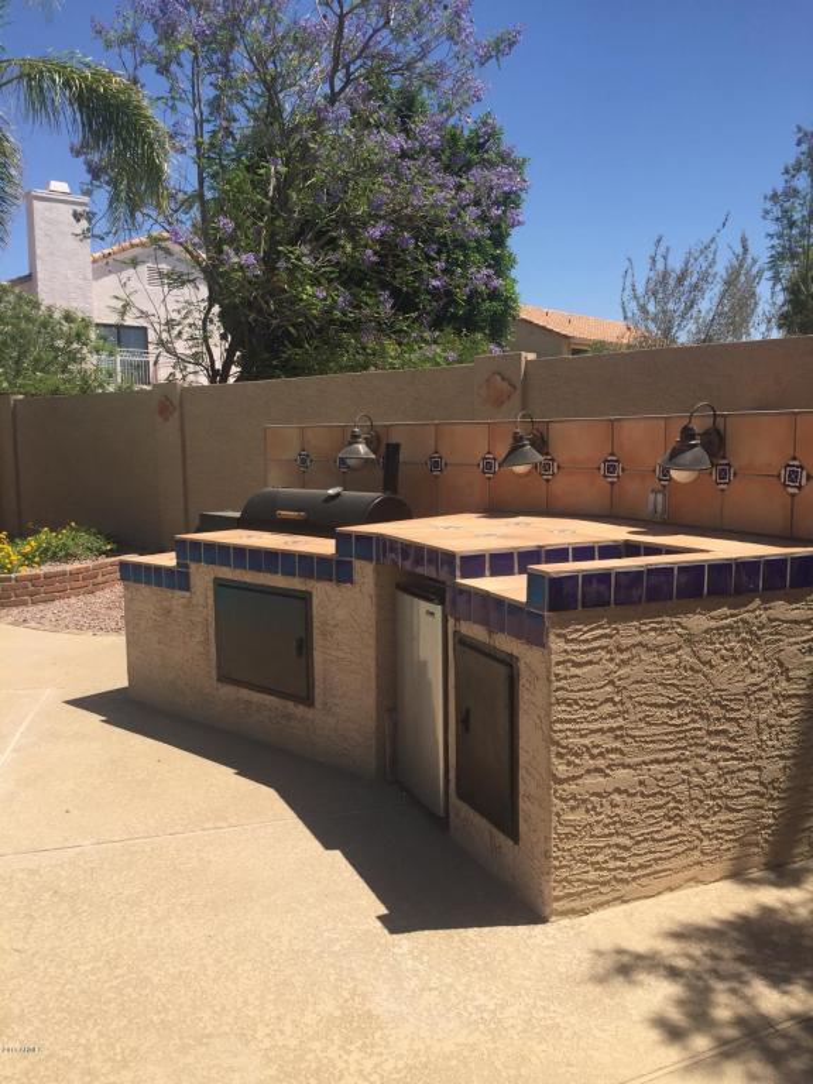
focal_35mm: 29
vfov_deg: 61.7
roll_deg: +0.5
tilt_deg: -5.4
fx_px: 908
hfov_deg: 48.2
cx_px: 406
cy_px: 542
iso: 32
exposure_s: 1/1980
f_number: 2.2
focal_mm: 4.15
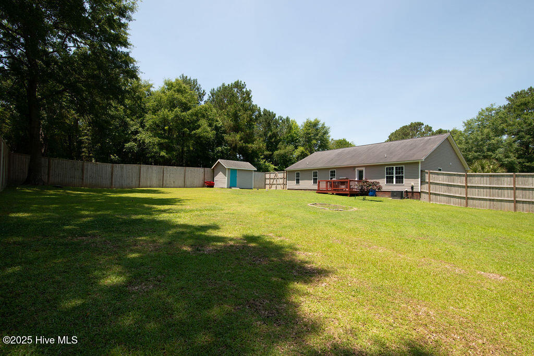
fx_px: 237
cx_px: 267
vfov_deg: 73.8
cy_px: 178
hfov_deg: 96.7
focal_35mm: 16
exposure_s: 1/800
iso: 320
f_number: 7.1
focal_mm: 16
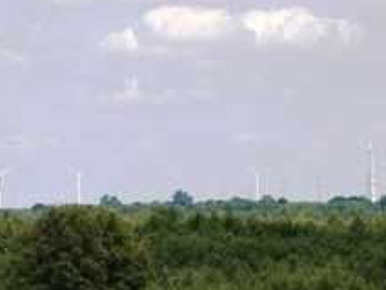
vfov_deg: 5.2
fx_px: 3211
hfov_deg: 6.9
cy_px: 153
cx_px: 103
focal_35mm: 288
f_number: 4.5
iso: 100
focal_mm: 52.82
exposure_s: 1/1000
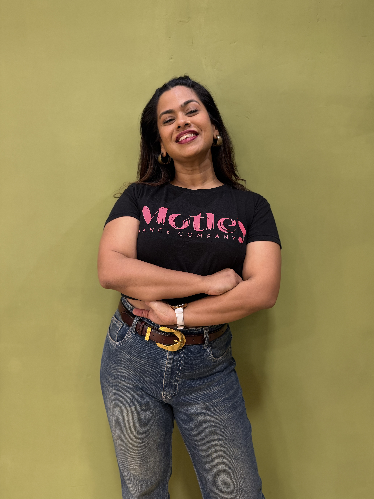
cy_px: 243
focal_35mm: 25
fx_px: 360
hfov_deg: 54.9
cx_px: 194
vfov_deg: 69.4
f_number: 1.78
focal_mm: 6.76
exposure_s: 1/50
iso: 400
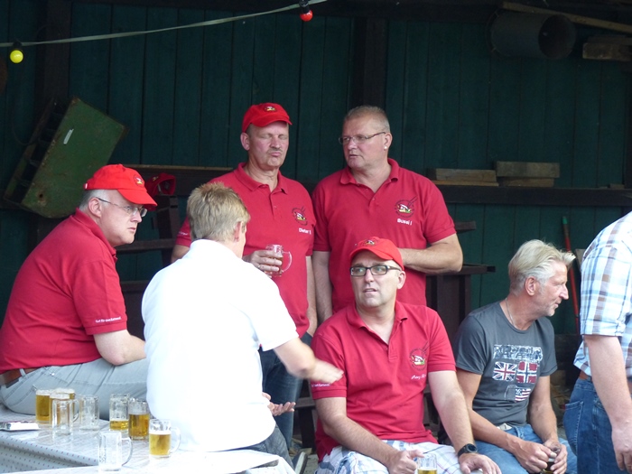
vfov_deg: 10.7
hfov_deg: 14.3
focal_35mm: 138
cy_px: 237
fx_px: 2520
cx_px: 316
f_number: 2.8
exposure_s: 1/80
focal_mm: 24.8
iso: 400
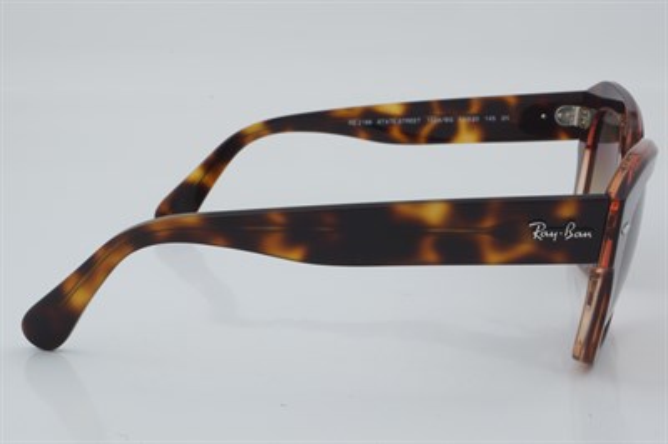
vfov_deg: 18.2
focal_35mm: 75
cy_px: 222
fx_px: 1390
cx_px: 334
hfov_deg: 27.0
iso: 100
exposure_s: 1/4
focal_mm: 50
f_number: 29
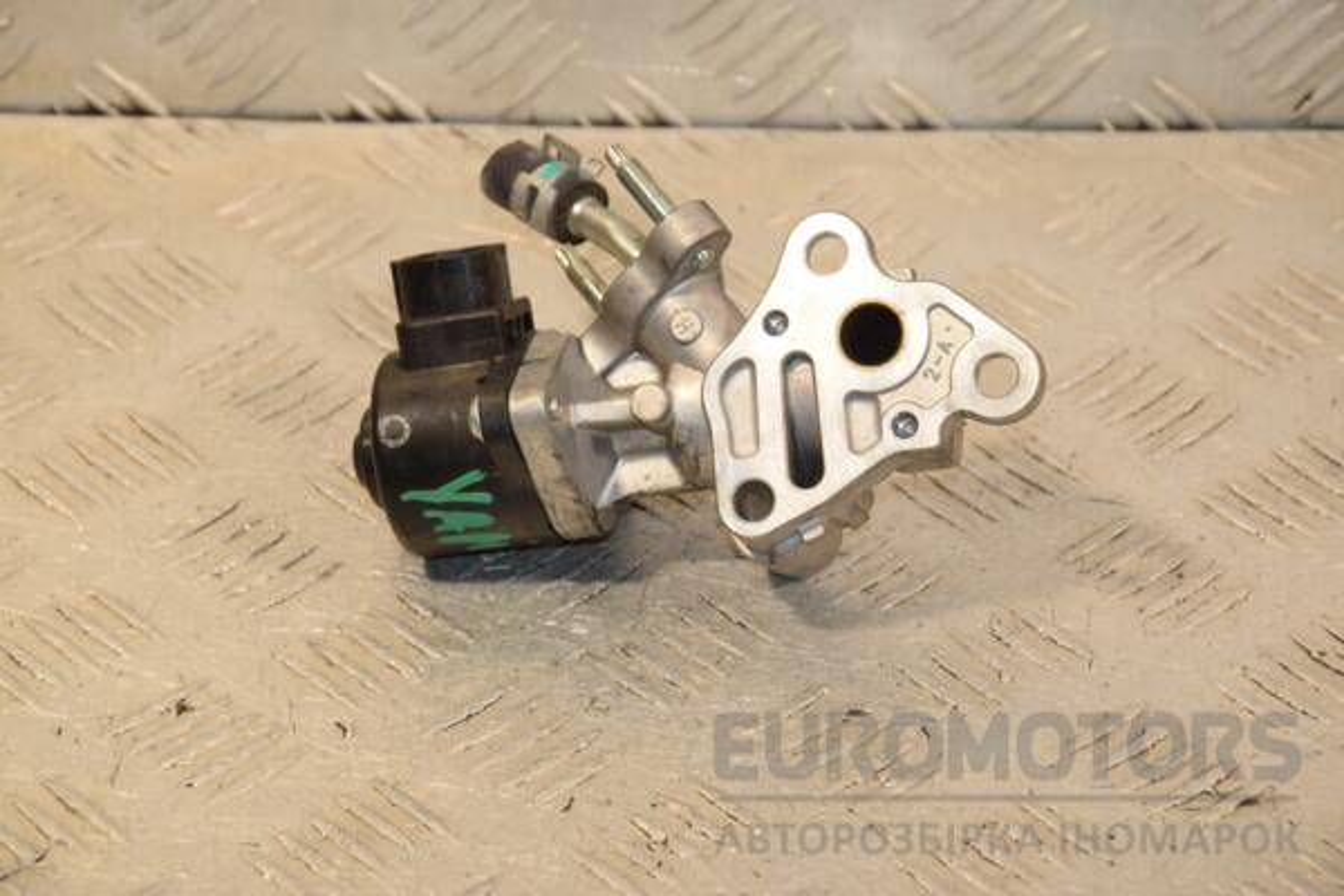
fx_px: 5488
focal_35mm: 147
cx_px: 672
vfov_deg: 9.3
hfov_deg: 14.0
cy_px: 448
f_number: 8
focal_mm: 98
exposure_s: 1/200
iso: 800
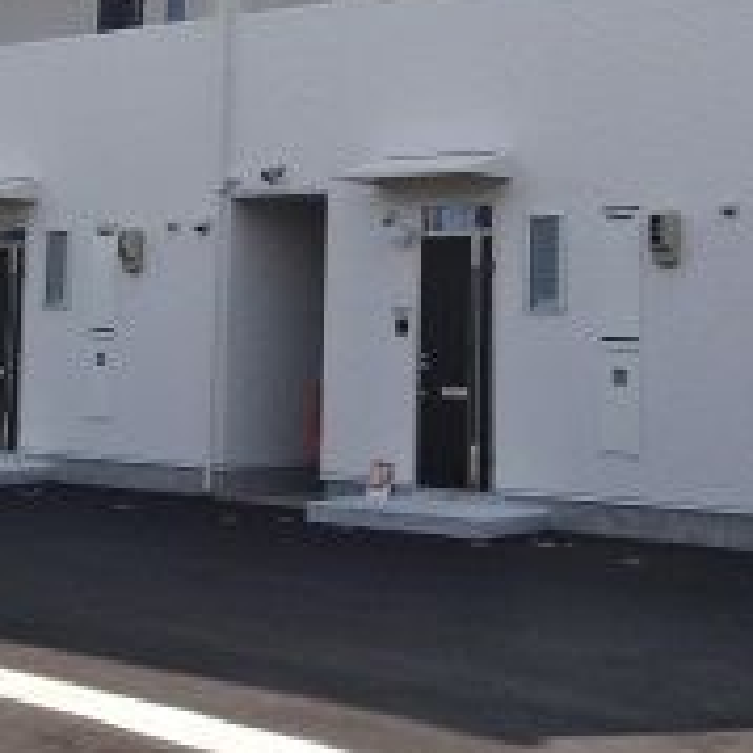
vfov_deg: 22.1
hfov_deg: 22.8
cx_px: 370
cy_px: 42
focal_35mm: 76
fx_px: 1870
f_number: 3.5
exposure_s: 1/800
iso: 80
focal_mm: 4.1
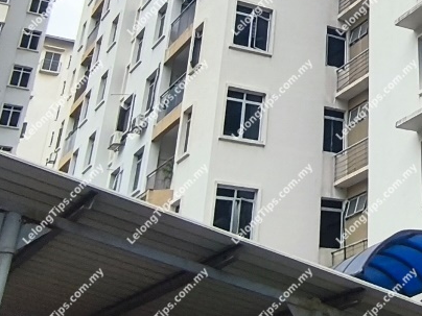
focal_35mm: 55
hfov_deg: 30.9
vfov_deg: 23.3
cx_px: 470
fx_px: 670
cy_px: -104
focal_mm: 1.65
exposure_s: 1/1188
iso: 50
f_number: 2.2
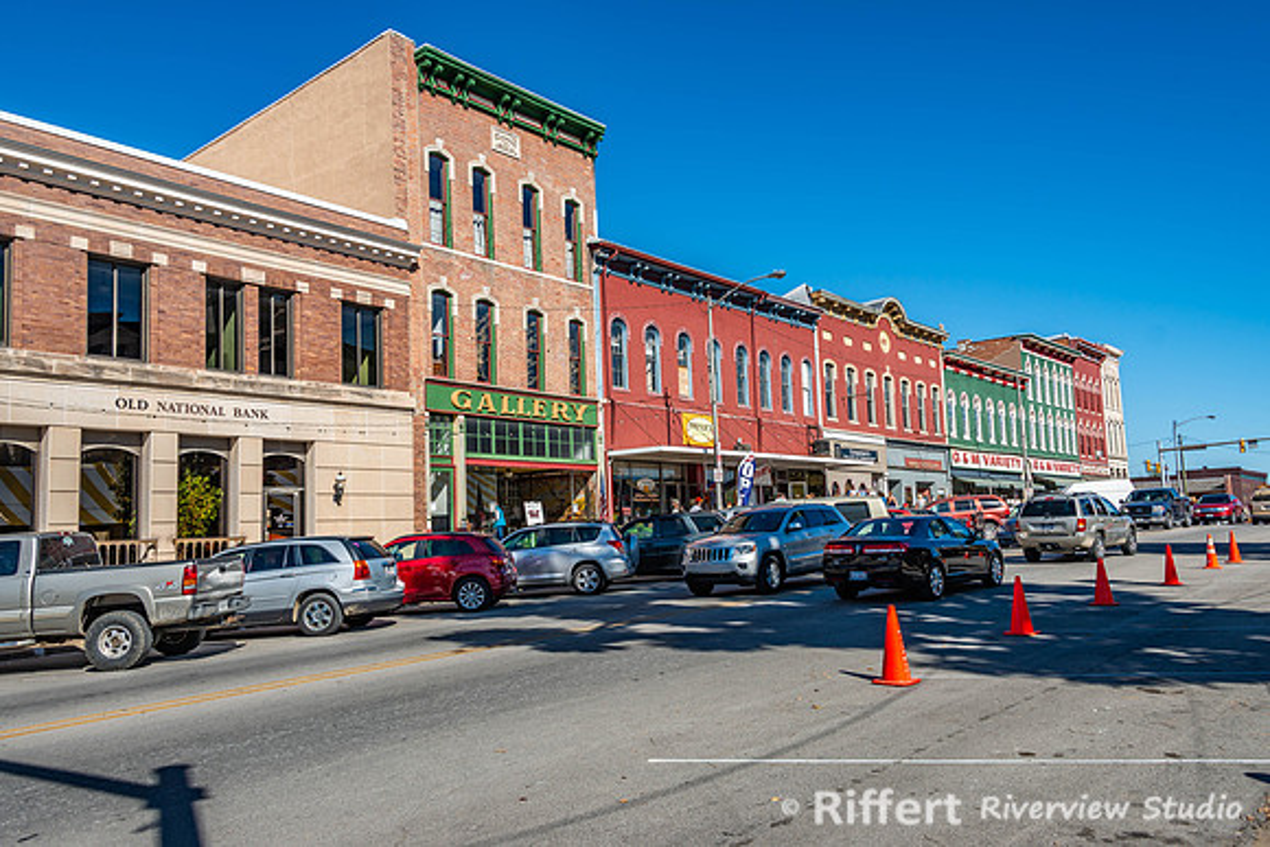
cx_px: 635
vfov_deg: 46.2
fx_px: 993
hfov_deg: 65.2
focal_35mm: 28
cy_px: 424
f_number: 13
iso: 100
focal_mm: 28
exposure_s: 1/160
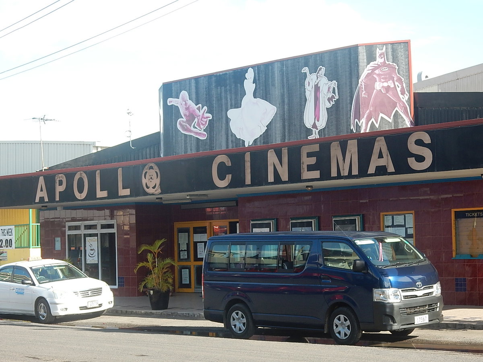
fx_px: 1172
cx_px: 242
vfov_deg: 17.6
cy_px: 181
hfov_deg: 23.3
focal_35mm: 84
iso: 125
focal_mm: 14.9
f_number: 5
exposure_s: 1/200
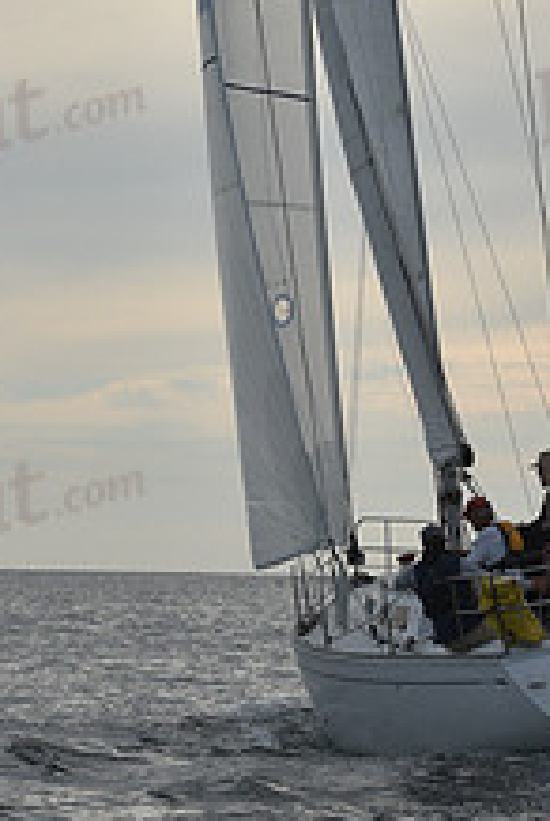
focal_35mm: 186
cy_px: -94
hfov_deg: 7.4
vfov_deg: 10.9
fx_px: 4249
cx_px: 341
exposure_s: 1/1000
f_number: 11
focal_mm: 70
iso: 320
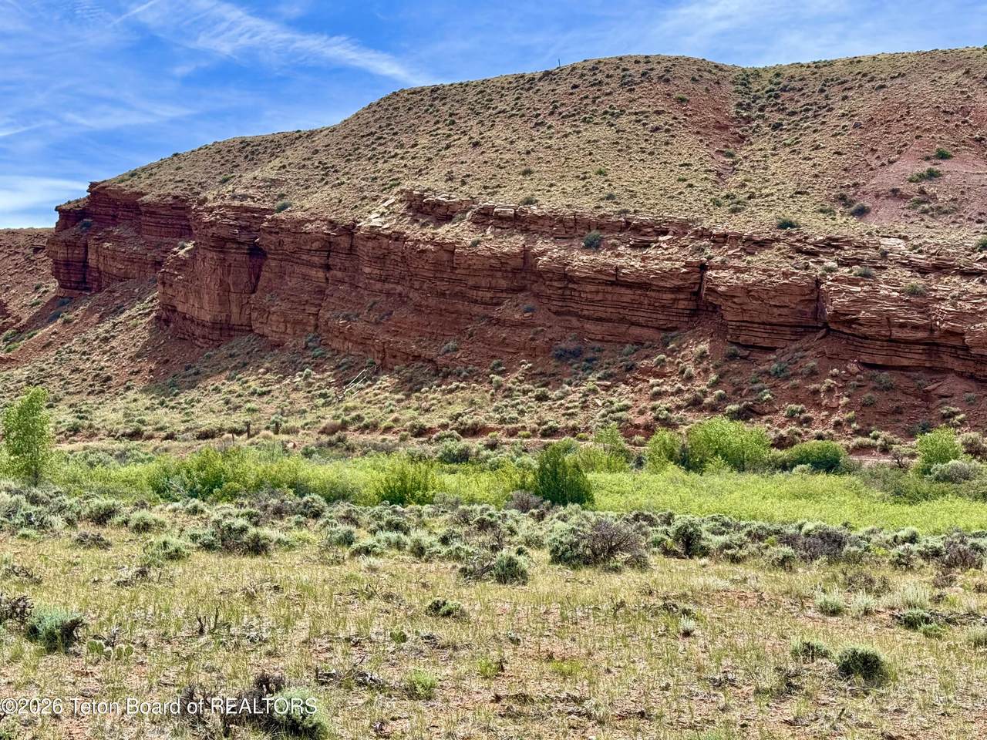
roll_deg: +0.9
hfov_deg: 39.7
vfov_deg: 30.3
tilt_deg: +2.6
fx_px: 1369
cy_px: 370
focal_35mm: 48
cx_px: 494
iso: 100
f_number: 1.78
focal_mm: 6.76
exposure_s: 1/3534
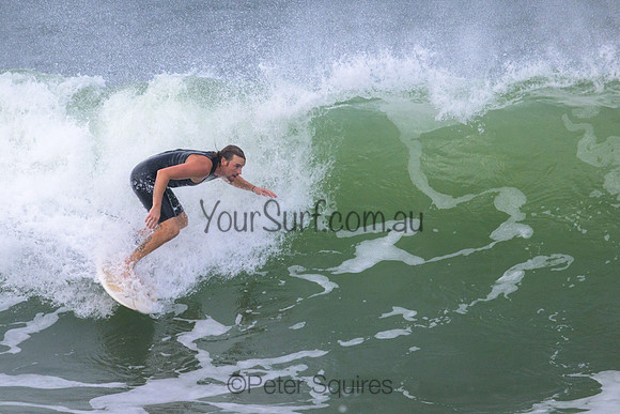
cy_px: 190
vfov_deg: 1.6
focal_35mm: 866
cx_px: 274
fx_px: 14916
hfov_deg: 2.4
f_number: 11
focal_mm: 720
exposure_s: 1/2000
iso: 1400
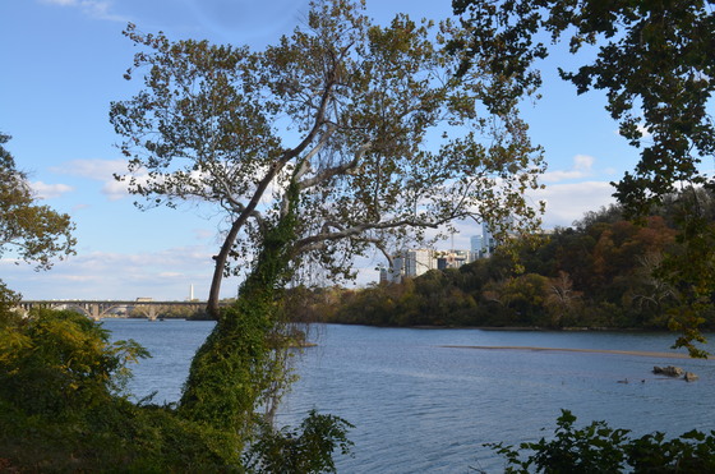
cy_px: 237
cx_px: 358
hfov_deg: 49.6
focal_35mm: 39
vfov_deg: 34.1
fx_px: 773
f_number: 8
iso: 160
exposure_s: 1/250
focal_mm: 26
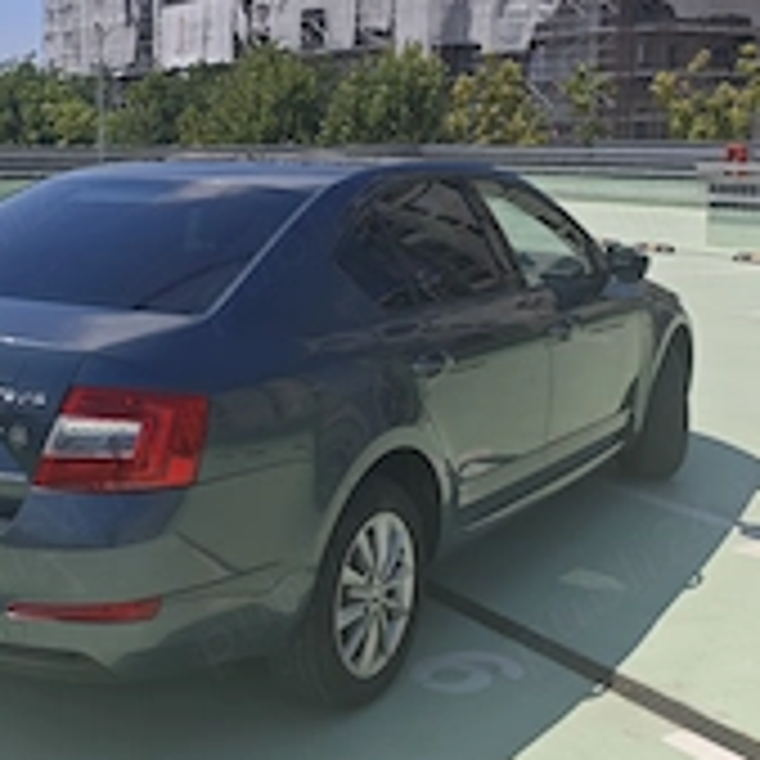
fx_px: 1192
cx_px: 180
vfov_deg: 35.2
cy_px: 288
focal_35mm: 48
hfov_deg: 34.5
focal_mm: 6.55
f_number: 1.6
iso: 50
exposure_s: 1/3660
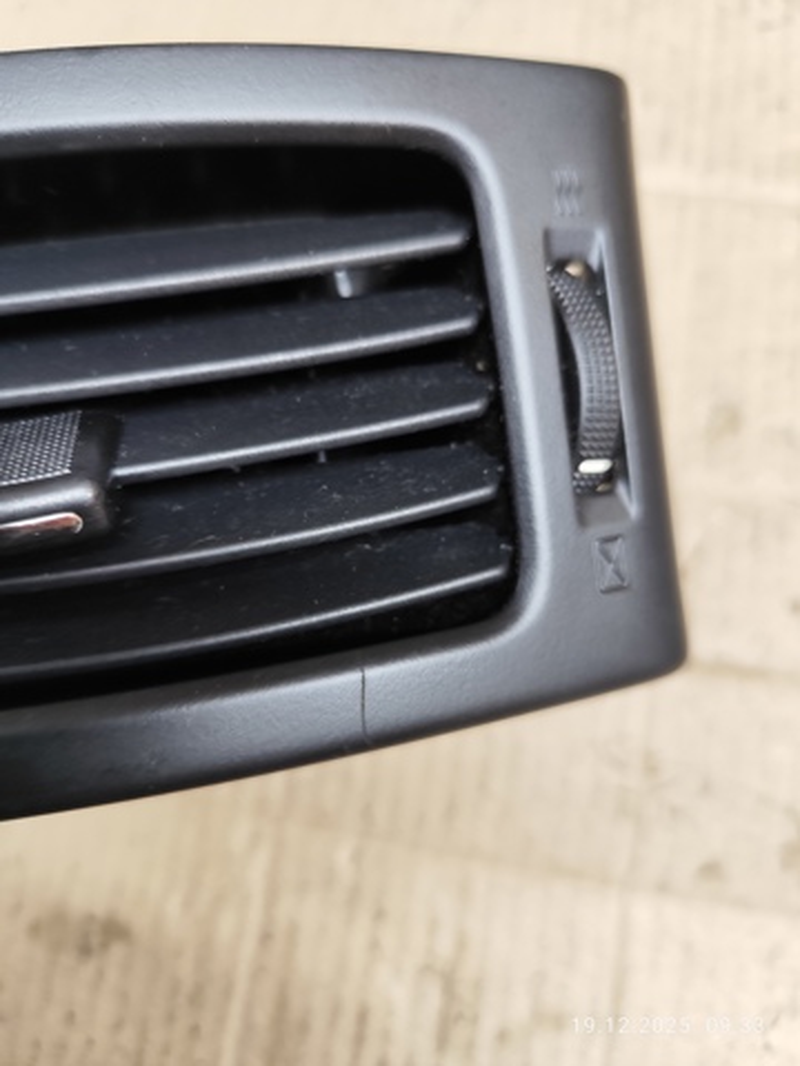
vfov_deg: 73.9
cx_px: 400
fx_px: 709
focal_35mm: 23
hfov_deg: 58.9
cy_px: 533
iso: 250
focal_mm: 6.19
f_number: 1.65
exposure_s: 1/50
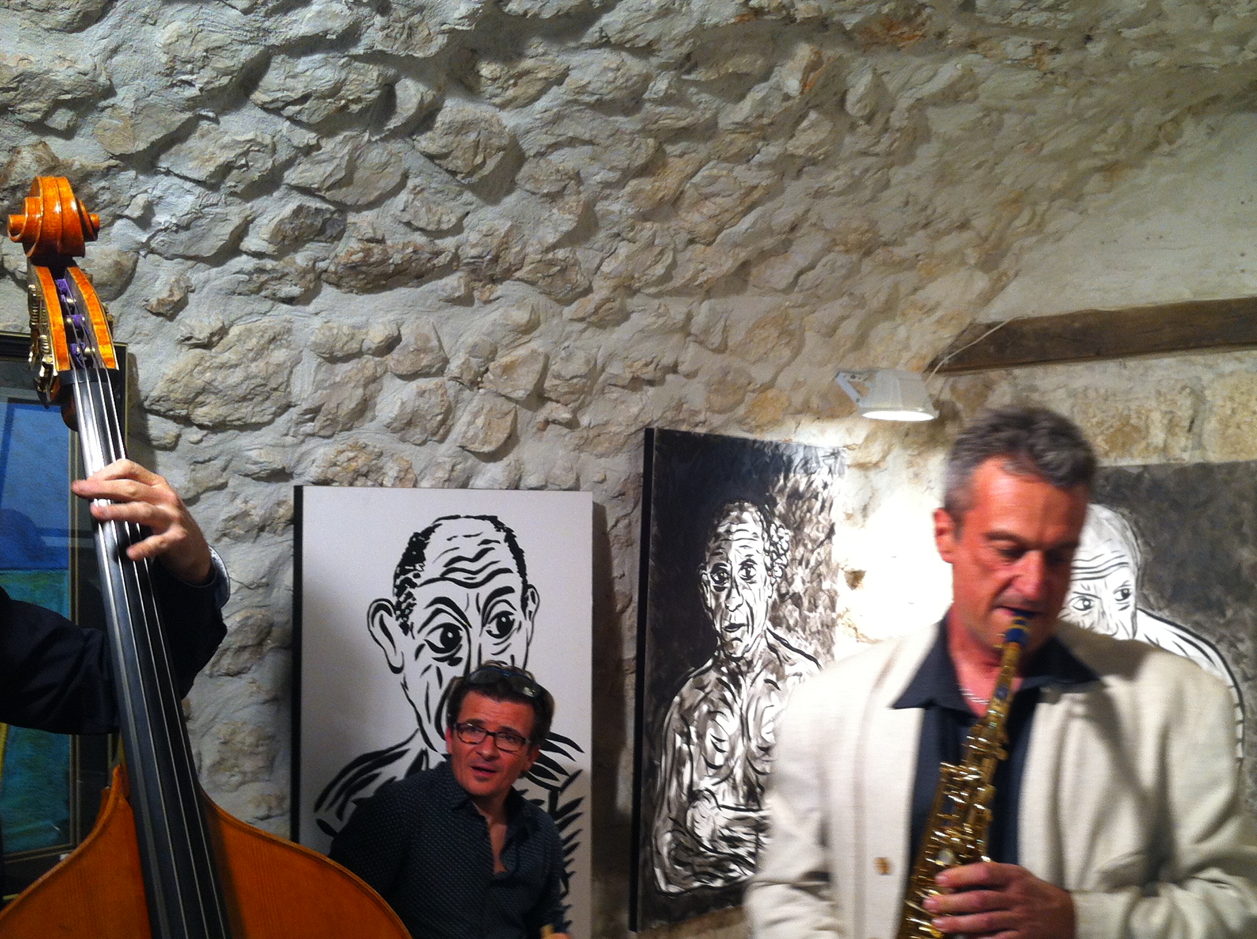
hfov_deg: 38.7
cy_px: 595
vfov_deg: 29.5
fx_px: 1777
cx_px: 776
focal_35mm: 49
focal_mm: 3.85
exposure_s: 1/26
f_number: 2.8
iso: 80
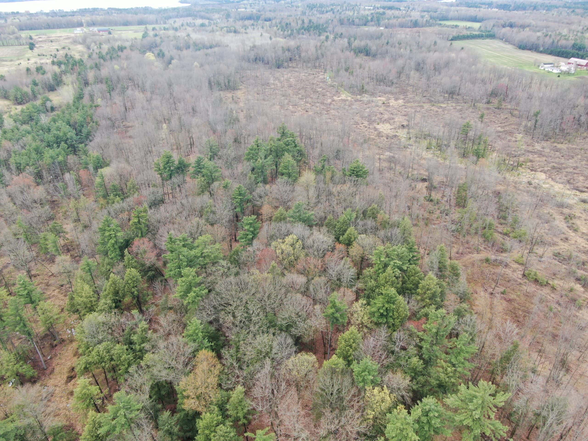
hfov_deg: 71.6
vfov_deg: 56.8
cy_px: 220
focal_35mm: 24
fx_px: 408
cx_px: 294
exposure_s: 1/120
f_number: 2.8
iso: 100
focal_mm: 4.39
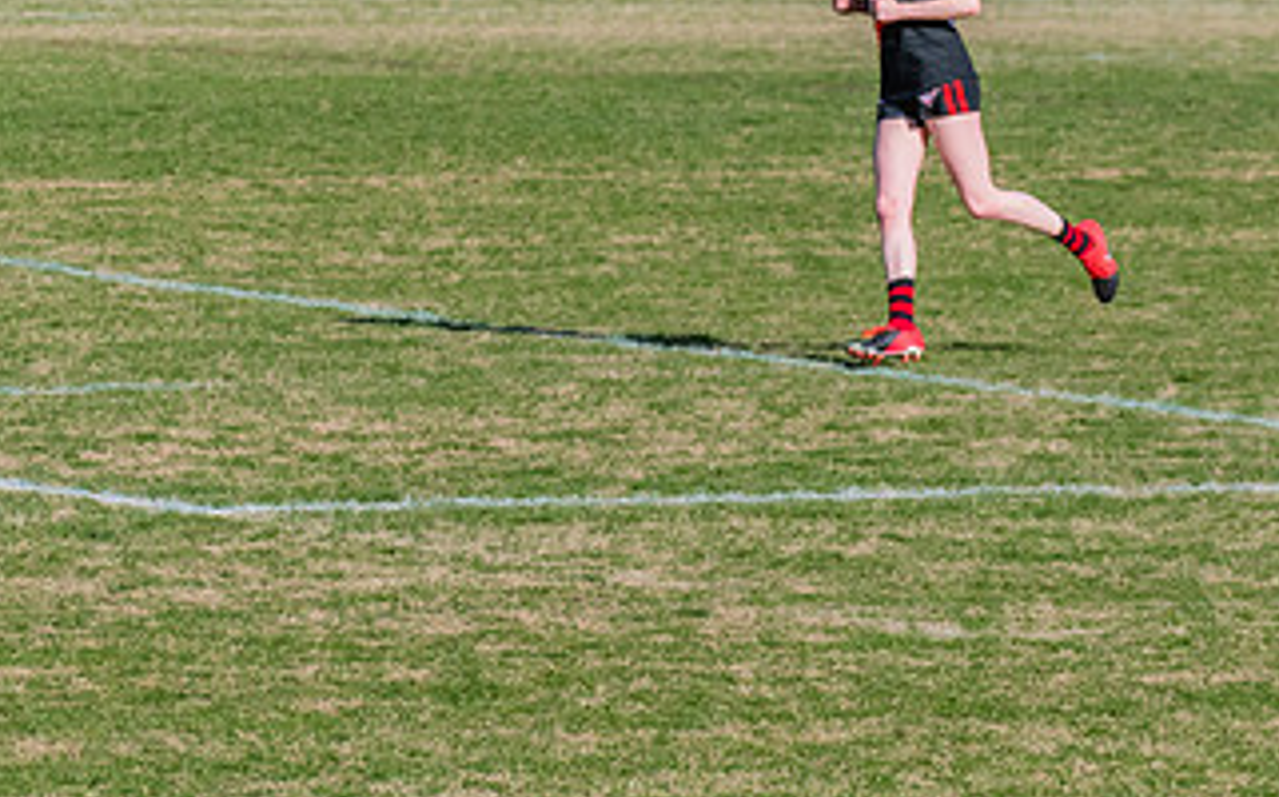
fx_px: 19050
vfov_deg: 2.4
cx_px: 1071
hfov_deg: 3.8
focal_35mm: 547
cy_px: 920
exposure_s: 1/2000
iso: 800
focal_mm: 210
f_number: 7.1
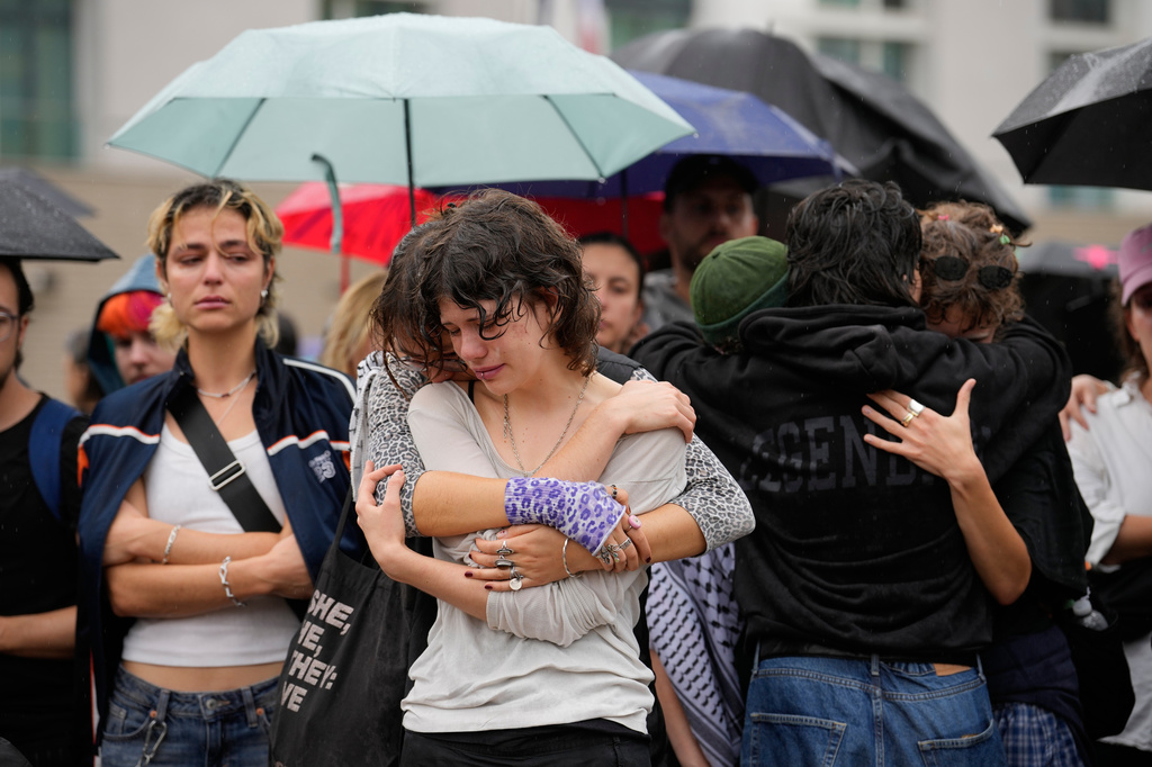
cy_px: 384
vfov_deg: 11.2
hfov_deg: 16.8
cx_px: 576
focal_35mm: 122
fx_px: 3903
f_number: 3.2
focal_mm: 122
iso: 400
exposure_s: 1/640
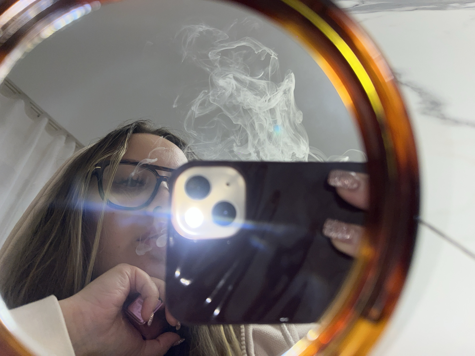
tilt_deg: -39.0
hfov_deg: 67.3
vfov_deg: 53.1
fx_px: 357
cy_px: 178
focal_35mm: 26
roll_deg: +3.9
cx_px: 238
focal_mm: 5.1
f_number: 1.6
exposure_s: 1/82
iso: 32
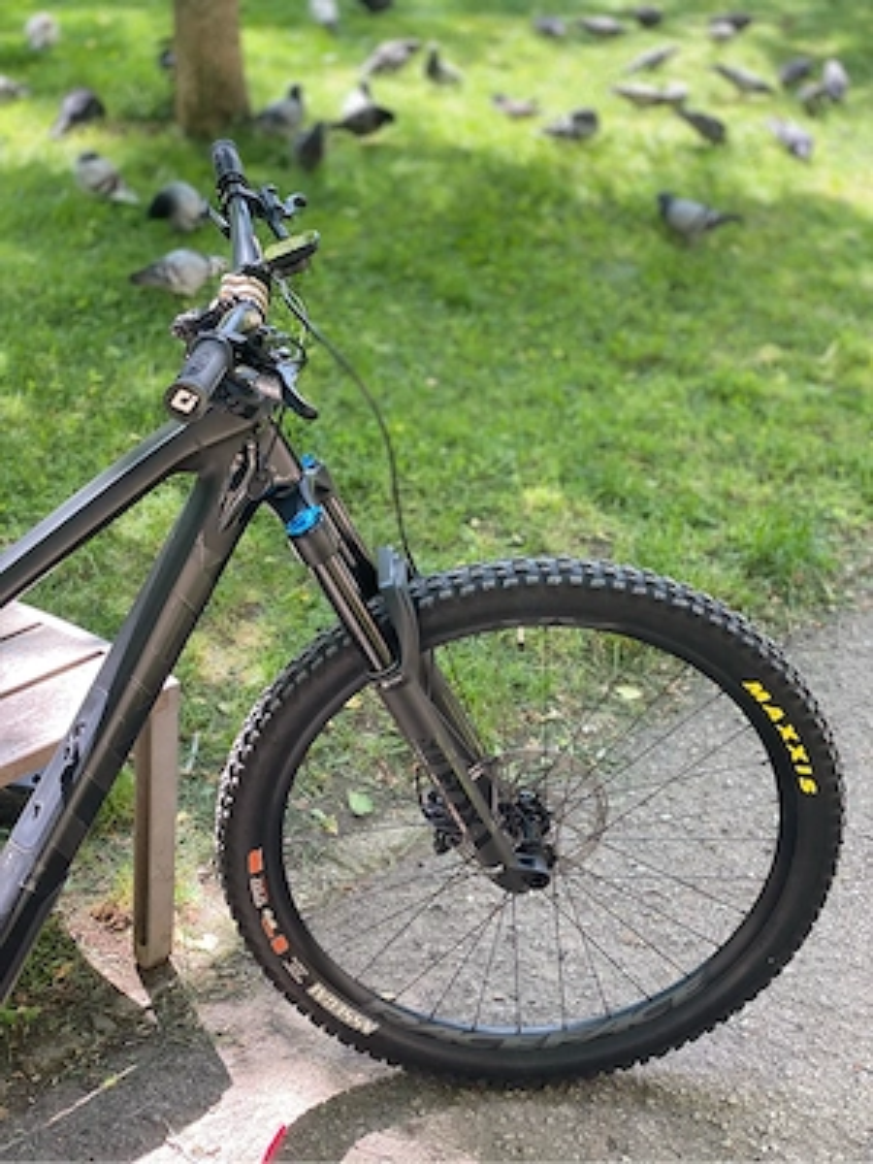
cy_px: 582
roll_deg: -1.9
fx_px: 1749
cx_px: 436
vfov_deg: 36.8
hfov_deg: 28.0
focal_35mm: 52
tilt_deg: -25.2
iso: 40
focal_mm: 6
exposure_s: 1/122
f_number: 2
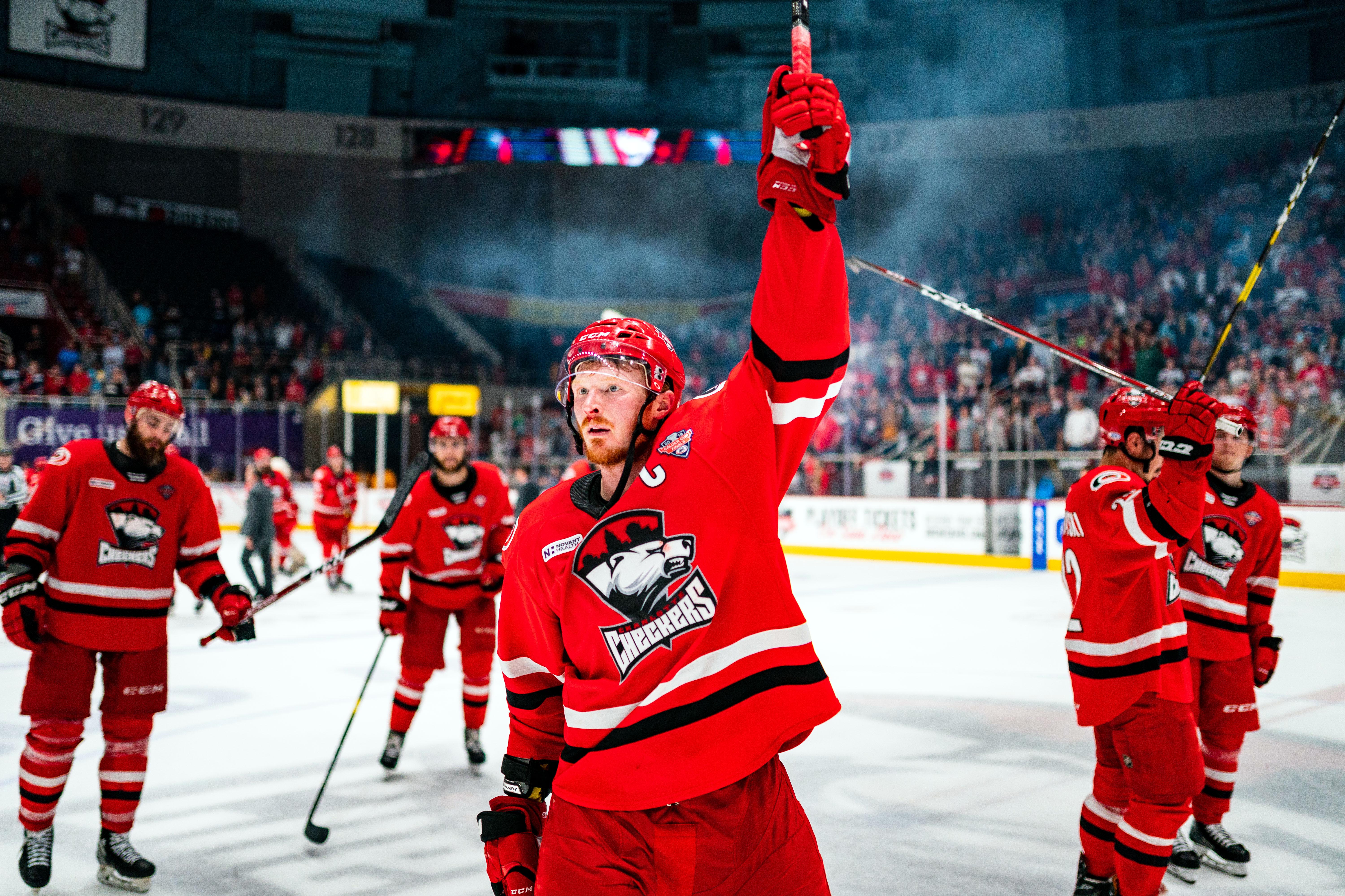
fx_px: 1308
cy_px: 448
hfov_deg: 54.4
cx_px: 672
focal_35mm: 35
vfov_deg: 37.9
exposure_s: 1/3200
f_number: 1.4
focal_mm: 35
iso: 1250
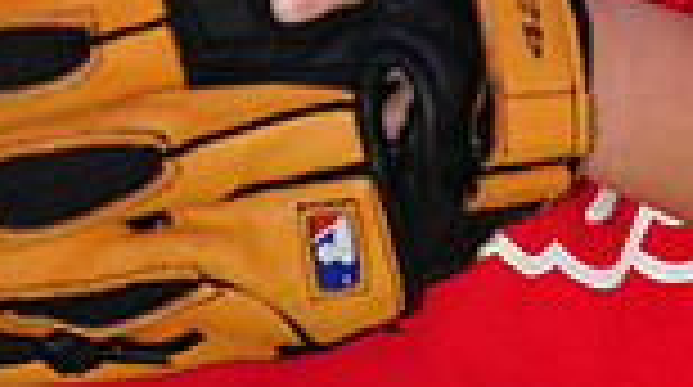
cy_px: -616
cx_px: 346
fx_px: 11245
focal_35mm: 613
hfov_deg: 3.5
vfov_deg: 2.0
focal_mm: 155
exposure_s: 1/640
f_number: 4.5
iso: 200
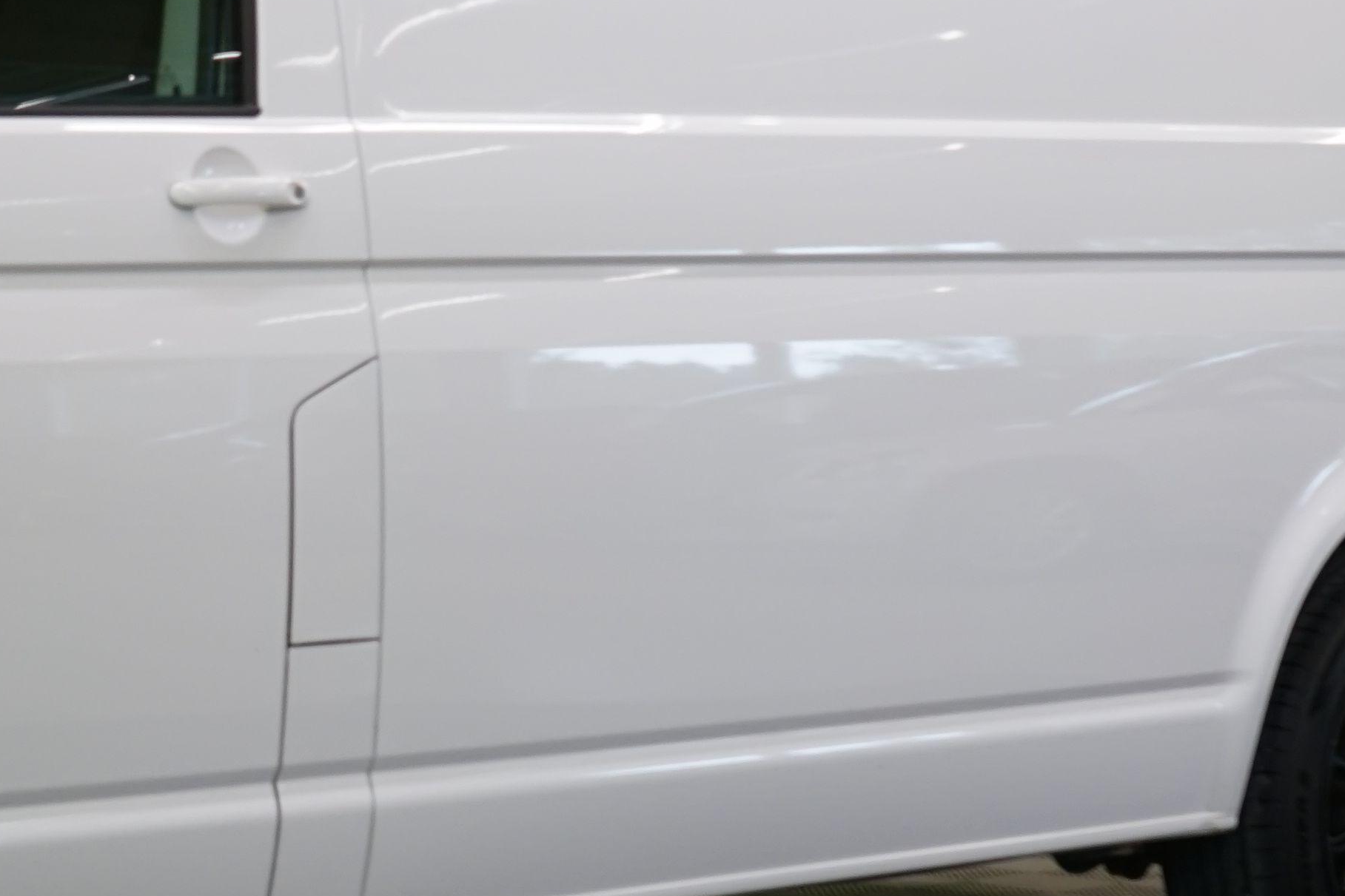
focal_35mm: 109
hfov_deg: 18.2
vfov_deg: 12.6
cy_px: 428
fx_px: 4072
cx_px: -62
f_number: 5.6
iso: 400
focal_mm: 33
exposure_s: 1/30
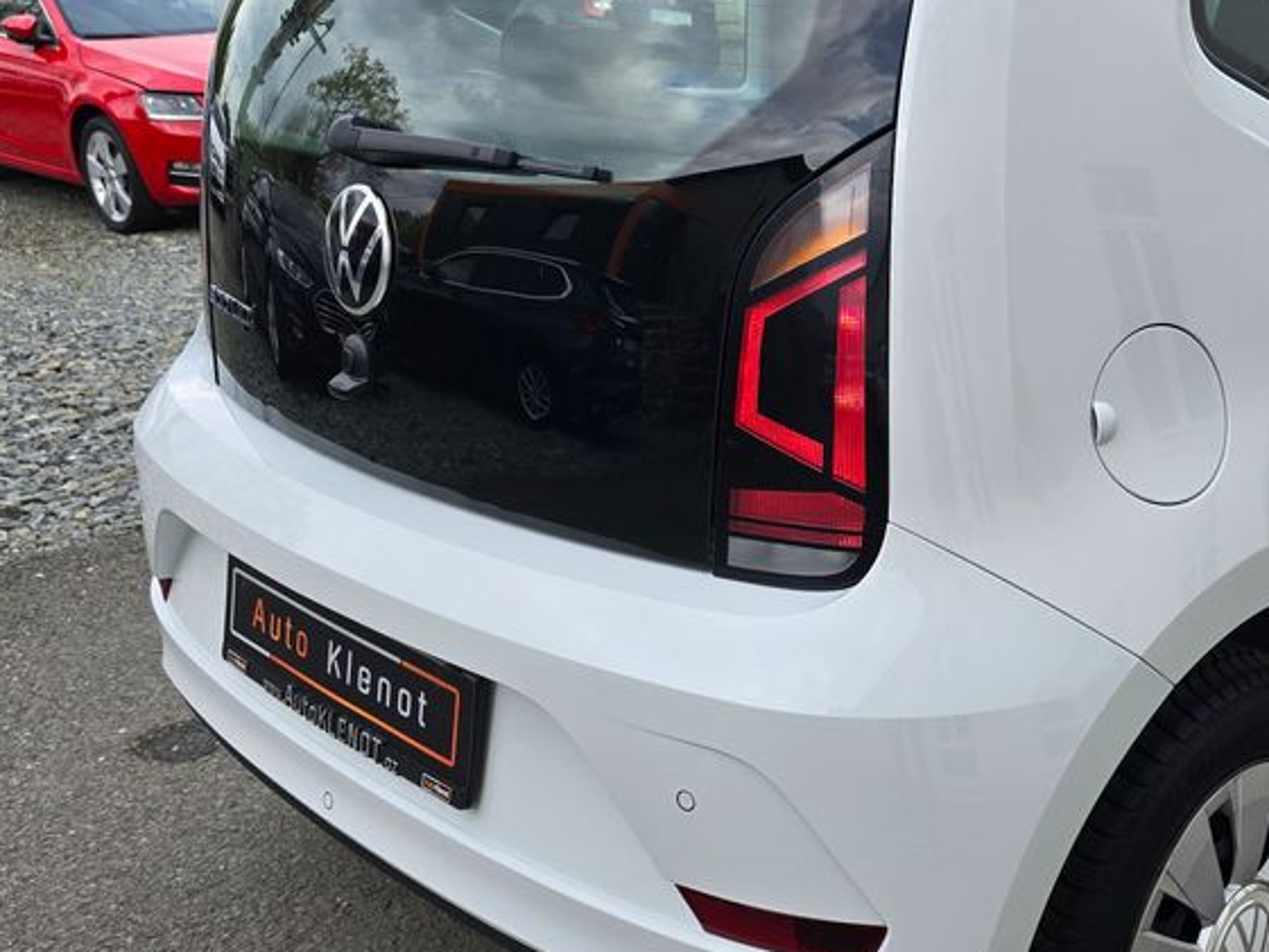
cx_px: 1041
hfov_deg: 42.5
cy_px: 461
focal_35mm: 42
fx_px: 1540
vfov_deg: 34.4
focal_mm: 6.3
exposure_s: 1/180
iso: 12
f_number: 1.7
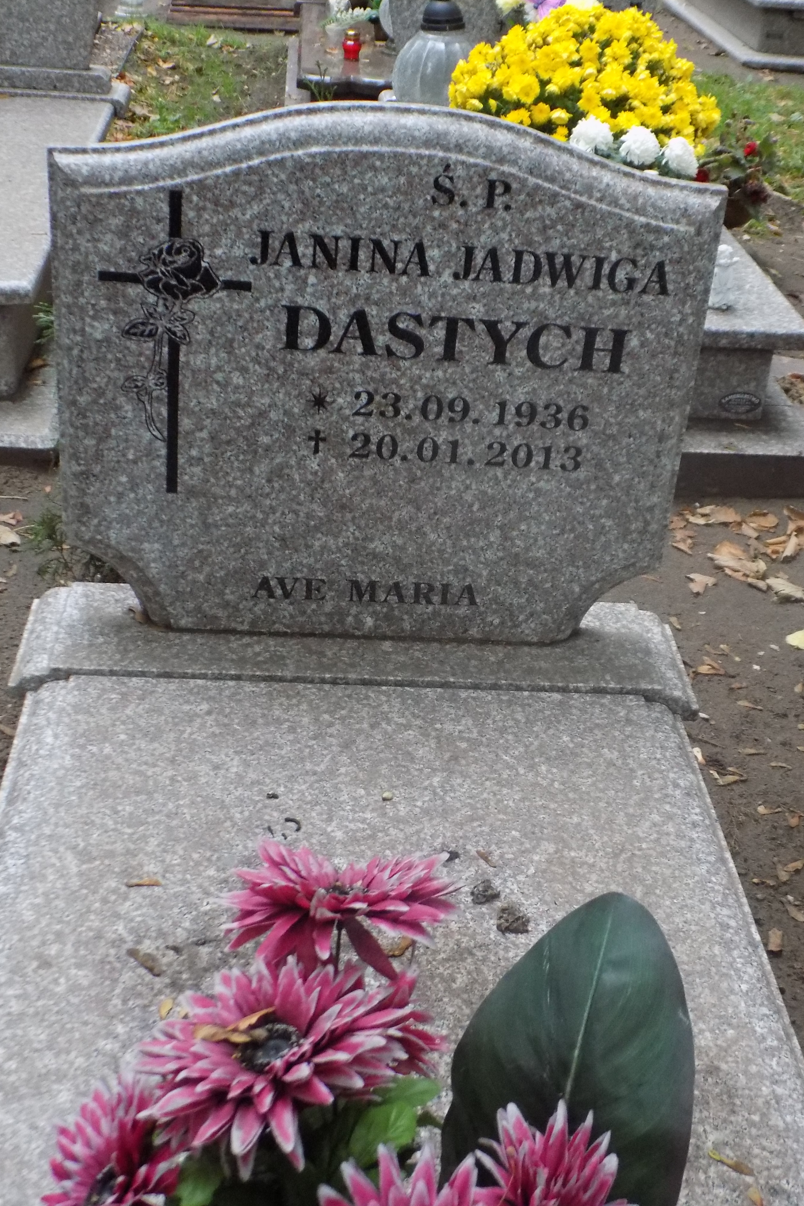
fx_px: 1440
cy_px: 566
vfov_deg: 45.4
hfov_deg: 31.2
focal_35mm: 43
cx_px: 426
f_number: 3.5
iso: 360
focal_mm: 6.6
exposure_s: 1/30
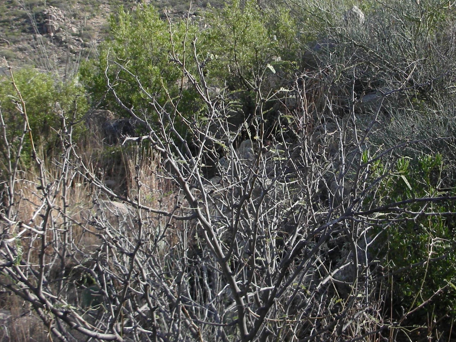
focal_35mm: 61
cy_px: 78
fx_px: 804
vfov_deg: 23.7
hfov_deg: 31.7
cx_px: 251
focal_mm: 5.8
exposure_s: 1/362
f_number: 3
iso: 50
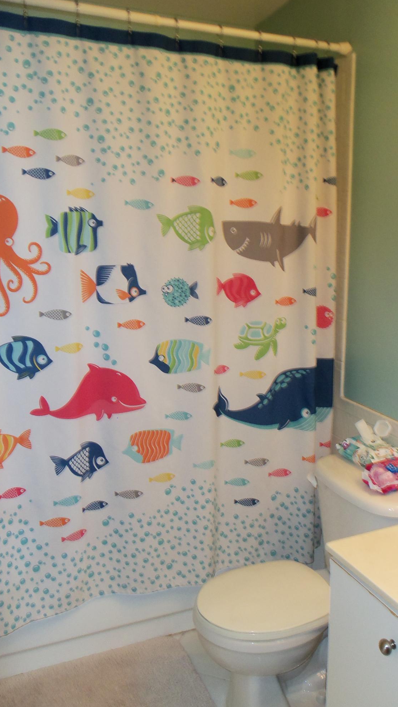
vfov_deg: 61.0
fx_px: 600
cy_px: 351
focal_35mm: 32
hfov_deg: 36.4
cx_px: 259
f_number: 3.4
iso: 100
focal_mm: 5.2
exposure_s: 1/30
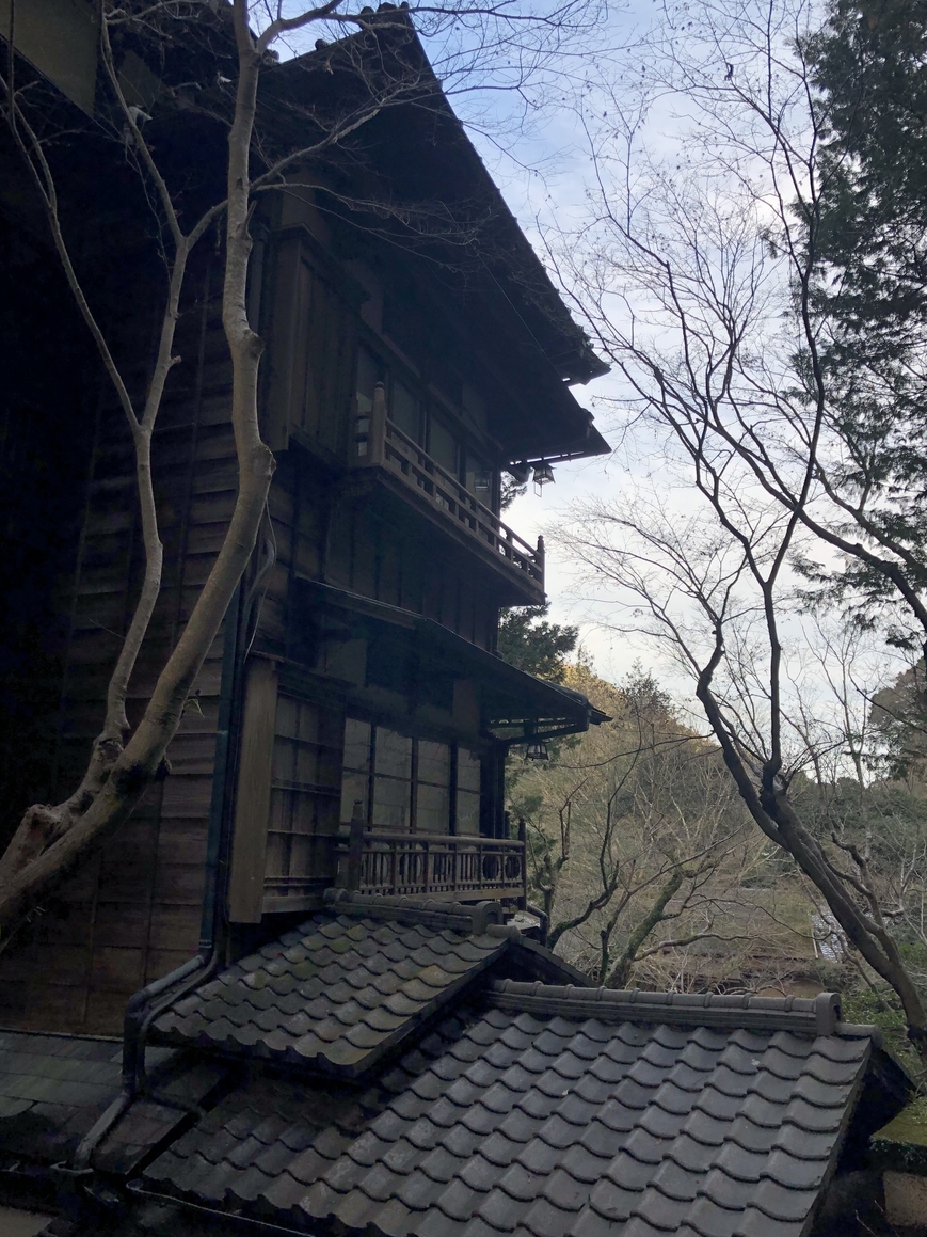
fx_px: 1036
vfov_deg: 61.7
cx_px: 462
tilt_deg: +12.2
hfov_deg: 48.2
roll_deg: -1.3
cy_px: 605
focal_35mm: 29
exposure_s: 1/320
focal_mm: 3.99
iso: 20
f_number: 1.8
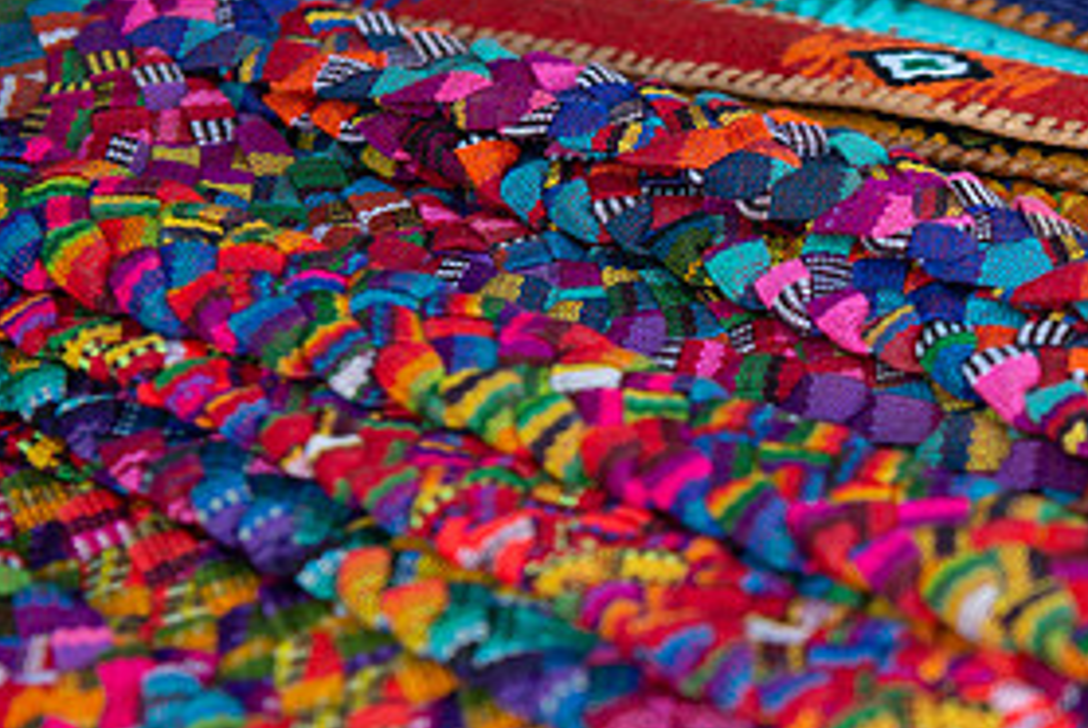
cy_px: 483
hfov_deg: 16.0
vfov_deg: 11.0
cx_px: 1115
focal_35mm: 125
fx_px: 3782
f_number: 3.5
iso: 200
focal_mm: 60
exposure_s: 1/160
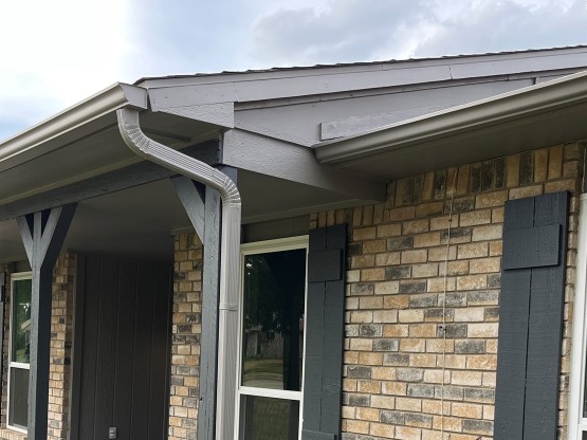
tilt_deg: -1.8
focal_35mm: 48
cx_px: 366
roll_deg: -1.5
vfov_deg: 29.2
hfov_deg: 39.4
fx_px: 814
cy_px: 385
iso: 50
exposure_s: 1/502
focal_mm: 5.1
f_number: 1.6
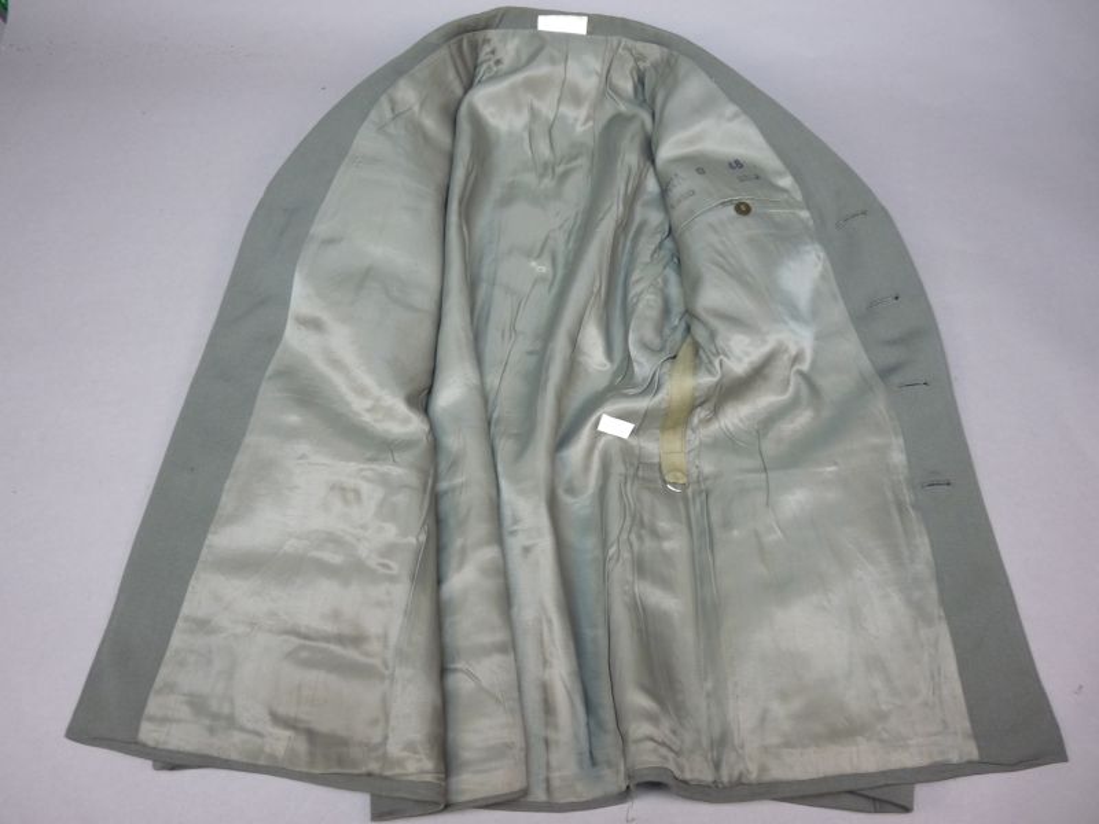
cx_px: 550
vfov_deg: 51.4
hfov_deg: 65.3
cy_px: 412
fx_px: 857
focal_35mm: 27
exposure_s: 1/30
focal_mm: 4.8
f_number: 2.8
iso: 160
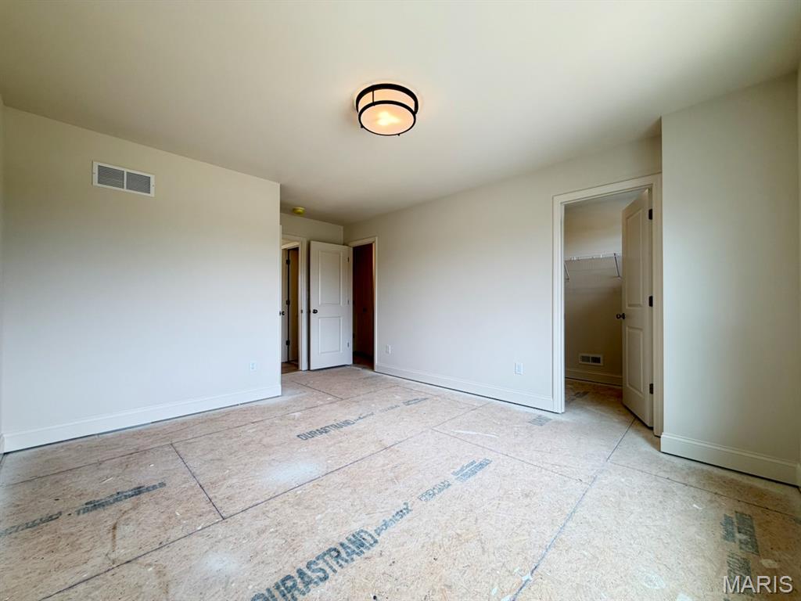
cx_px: 400
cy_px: 300
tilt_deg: +0.2
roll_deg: -0.3
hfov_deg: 102.1
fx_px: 324
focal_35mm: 14
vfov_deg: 85.7
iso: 100
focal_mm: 2.22
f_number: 2.2
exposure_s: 1/120
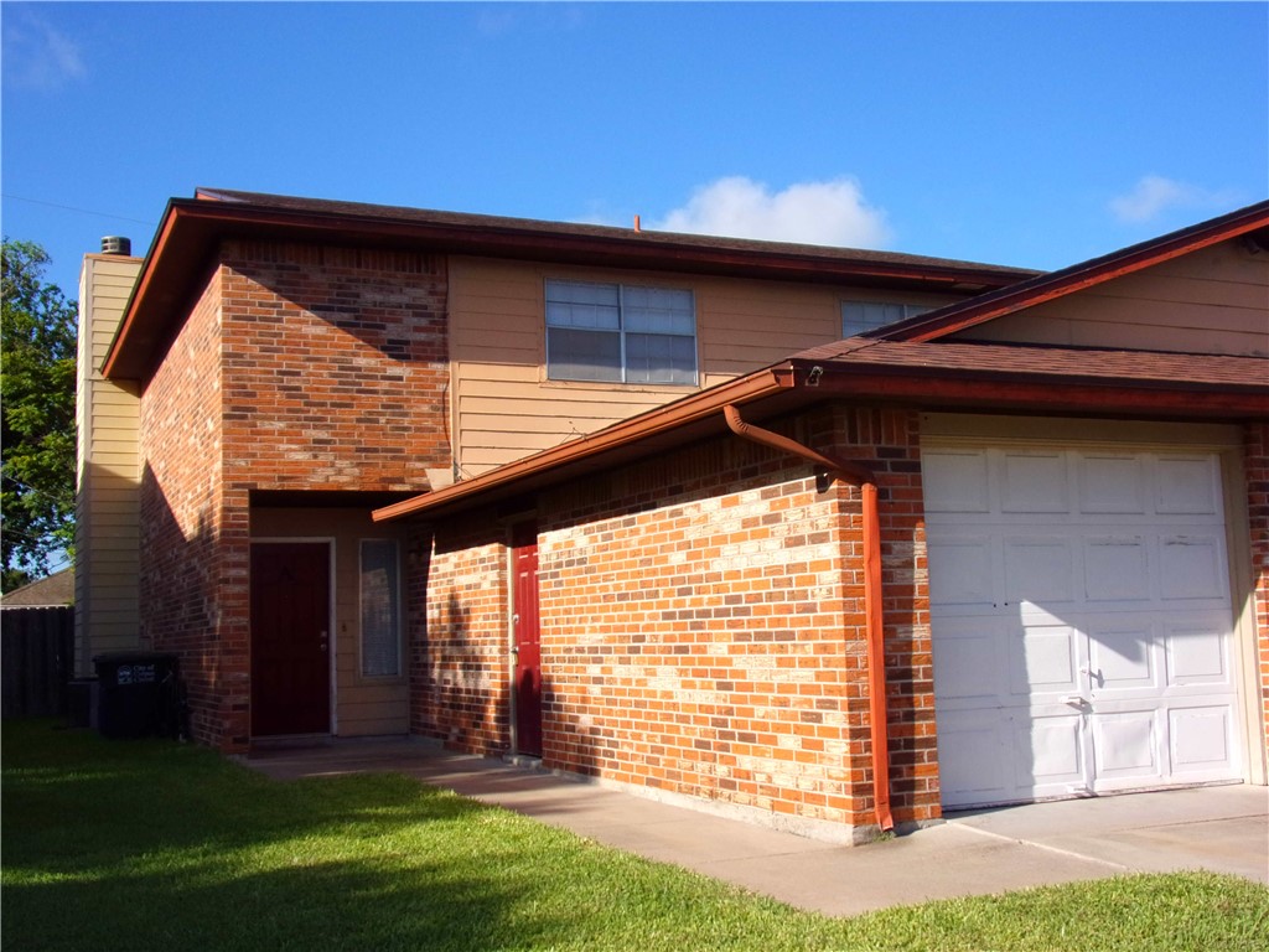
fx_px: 1430
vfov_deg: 36.8
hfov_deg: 47.9
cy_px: 476
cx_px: 634
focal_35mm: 39
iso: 80
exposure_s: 1/680
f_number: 3.9
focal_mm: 7
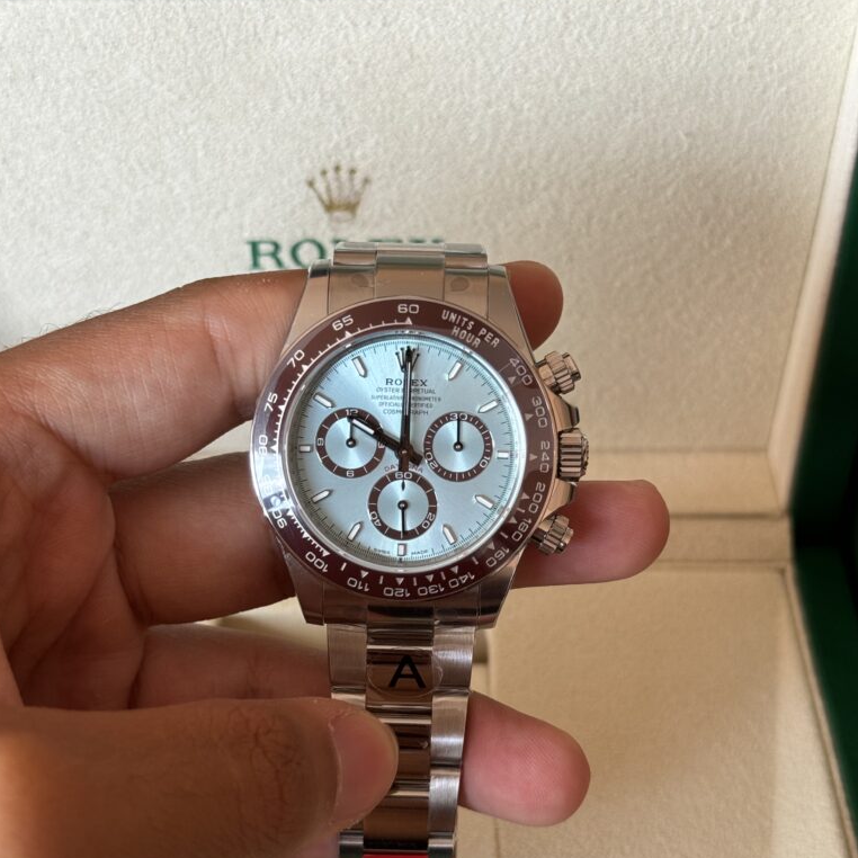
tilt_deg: -51.4
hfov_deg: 30.0
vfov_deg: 29.9
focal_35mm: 57
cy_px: 548
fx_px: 1598
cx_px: 427
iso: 100
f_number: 1.78
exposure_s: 1/86
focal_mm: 6.76
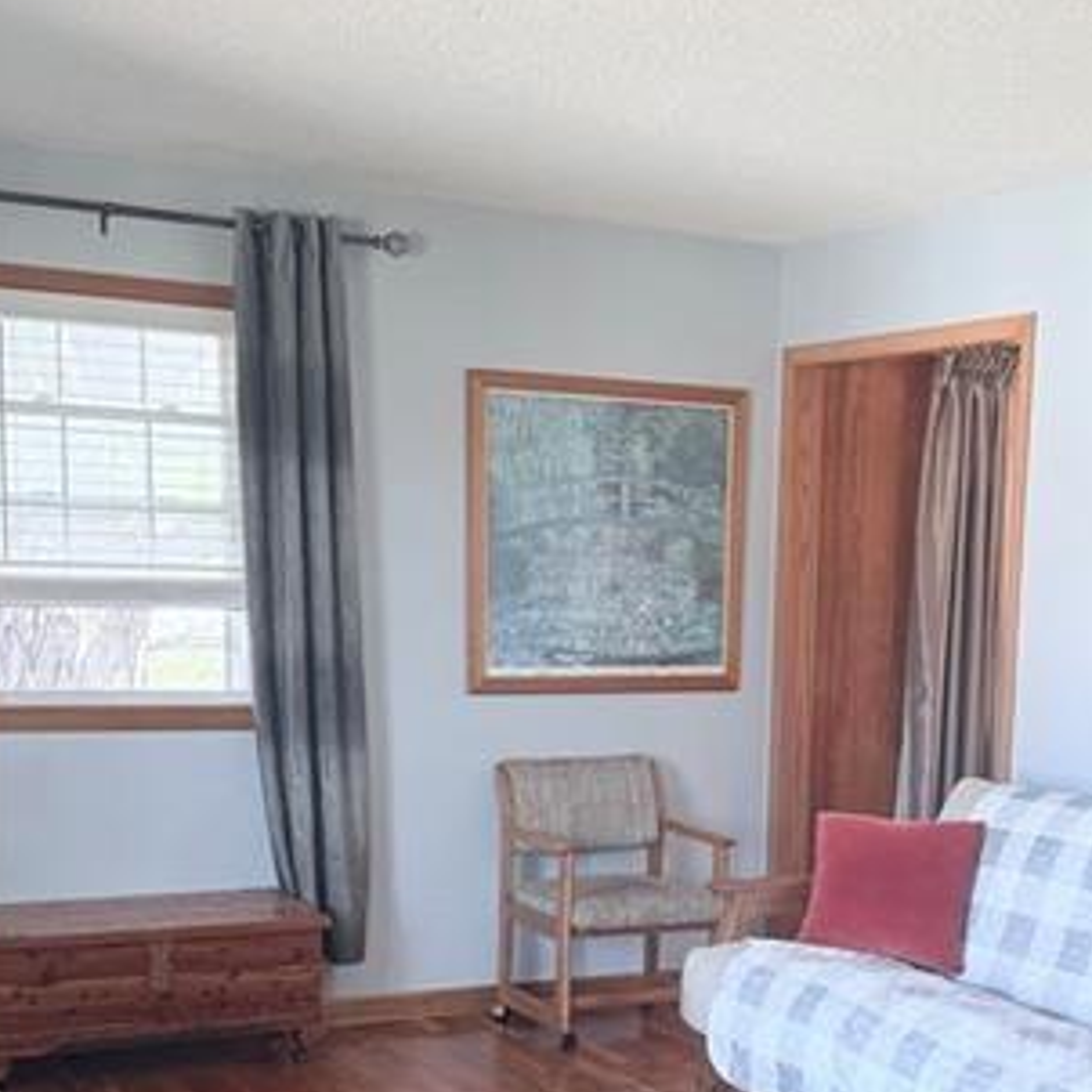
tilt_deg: -7.4
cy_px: 832
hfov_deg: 31.4
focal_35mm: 54
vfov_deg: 31.0
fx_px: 1927
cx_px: 712
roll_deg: -2.2
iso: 200
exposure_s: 1/119
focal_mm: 6.76
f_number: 1.78
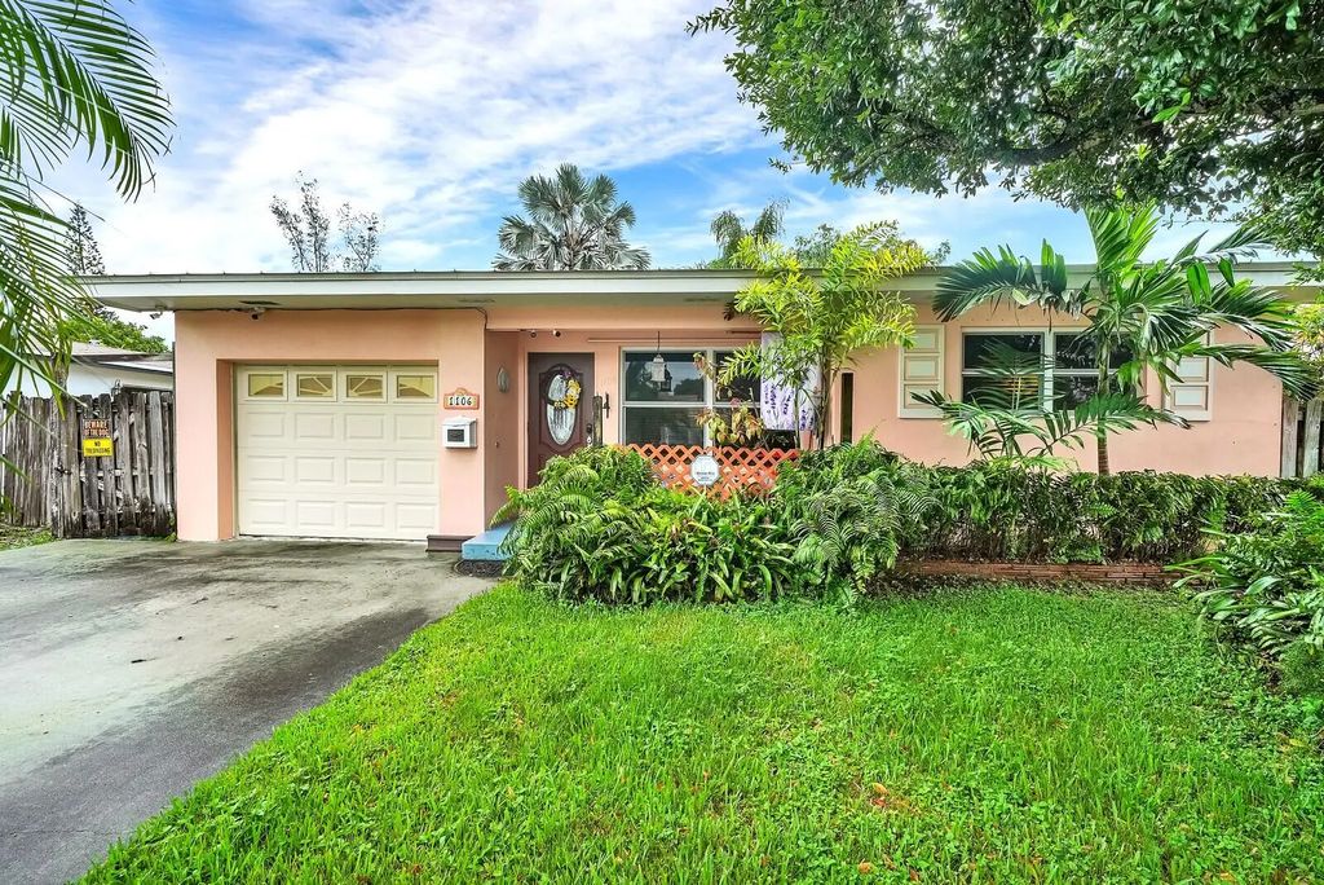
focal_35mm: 14
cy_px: 442
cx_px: 662
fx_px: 515
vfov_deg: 81.3
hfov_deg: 104.2
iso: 800
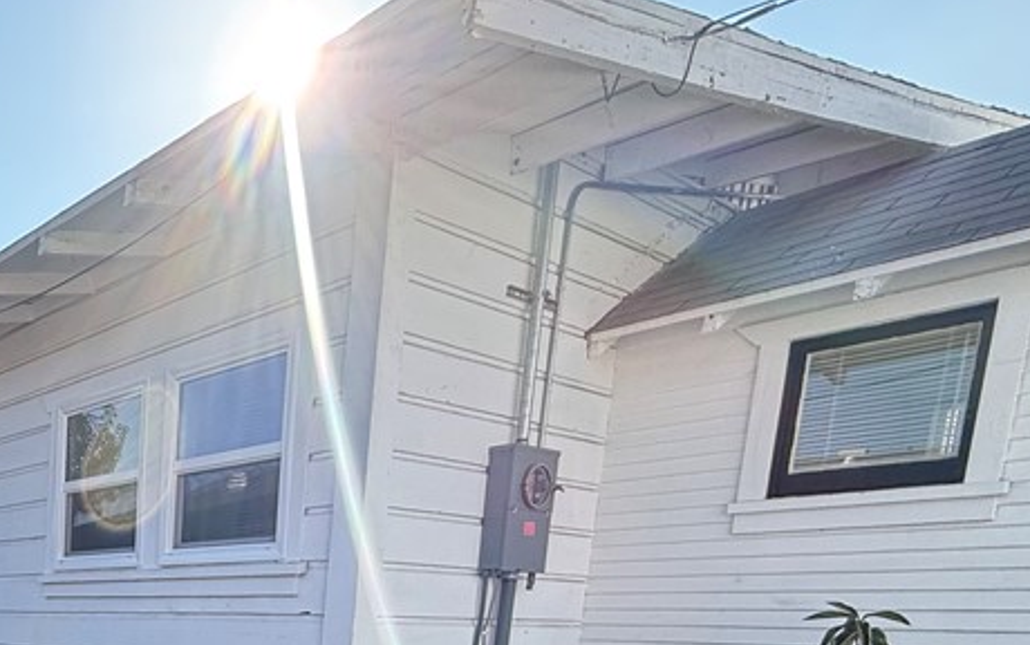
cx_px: 11
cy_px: 761
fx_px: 927
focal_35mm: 33
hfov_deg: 48.4
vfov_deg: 32.2
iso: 64
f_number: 2.2
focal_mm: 2.22
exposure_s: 1/985
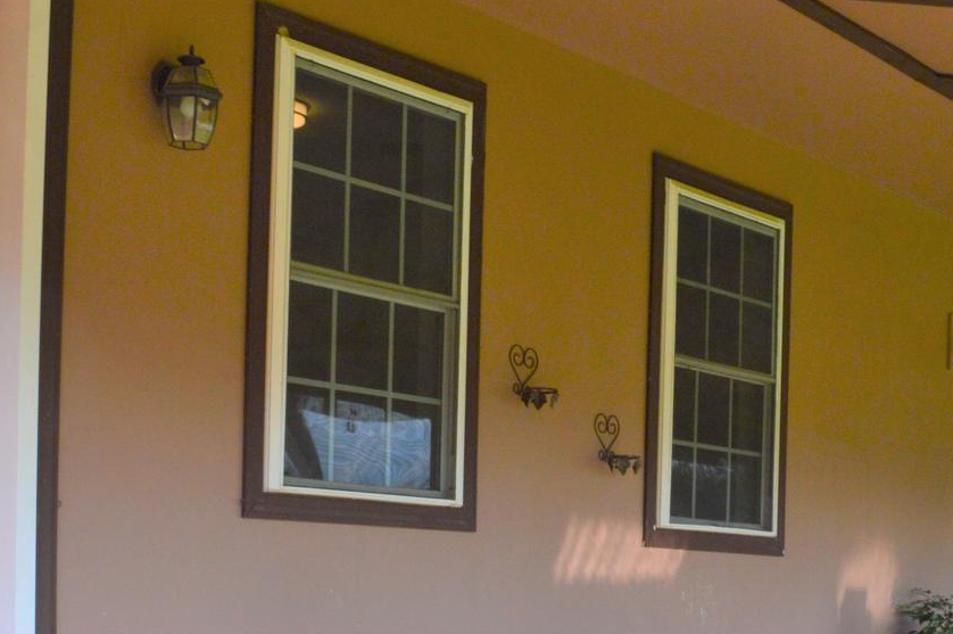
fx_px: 1745
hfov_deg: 30.3
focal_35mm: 66
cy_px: 654
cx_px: 644
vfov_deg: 19.9
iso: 400
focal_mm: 18
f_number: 10
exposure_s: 1/250
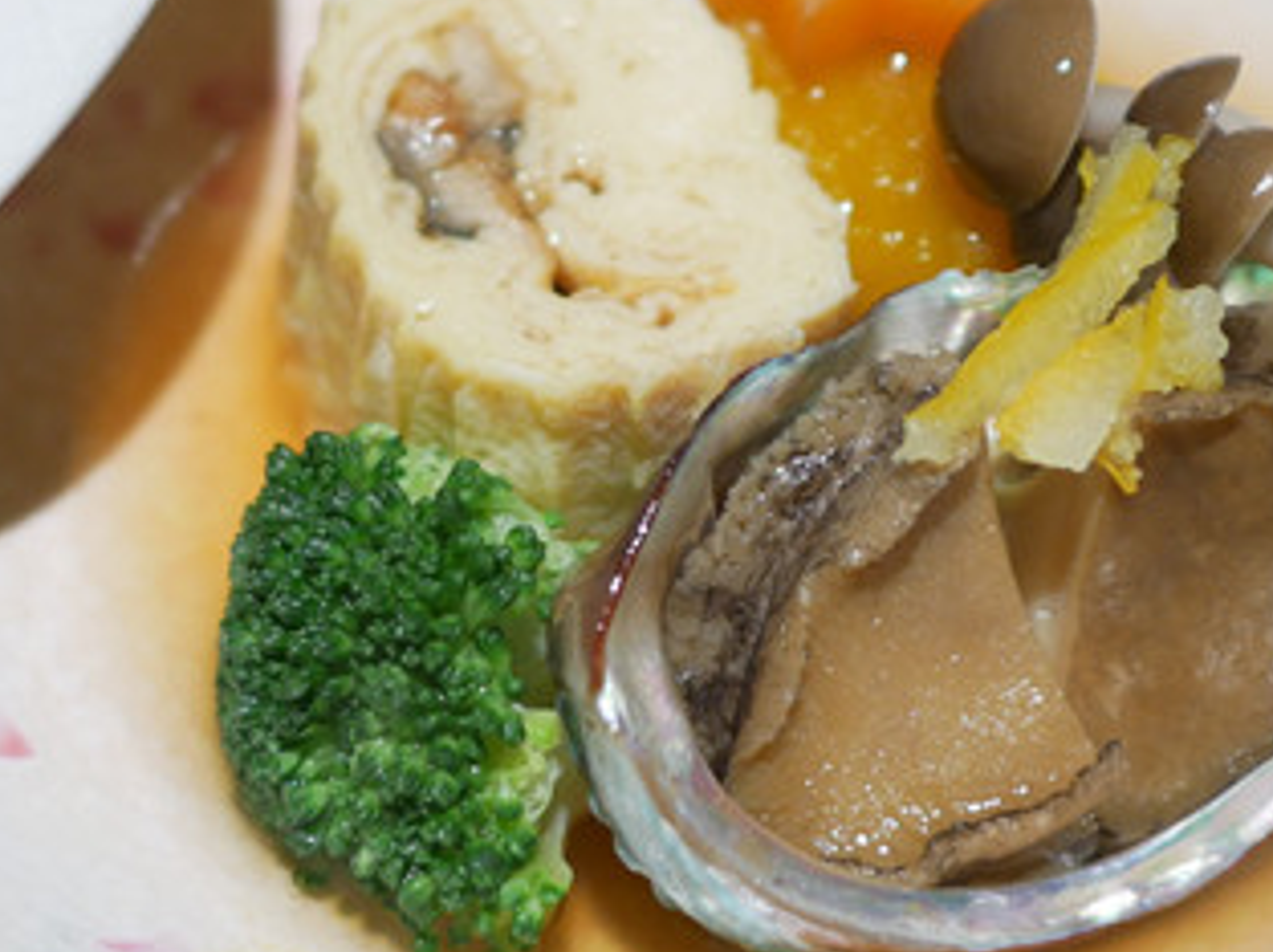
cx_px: 431
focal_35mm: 96
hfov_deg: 20.4
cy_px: 452
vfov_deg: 15.4
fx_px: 3526
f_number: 1.7
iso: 250
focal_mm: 15
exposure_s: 1/60
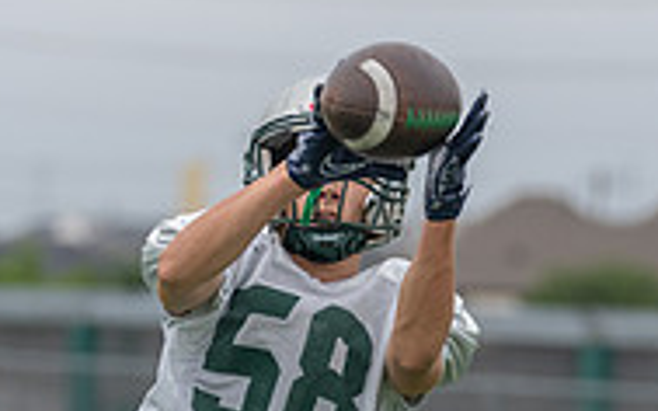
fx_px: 8300
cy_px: 427
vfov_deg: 2.8
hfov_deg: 4.5
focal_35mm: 463
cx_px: 383
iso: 200
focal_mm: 148
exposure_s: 1/1250
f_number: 3.5
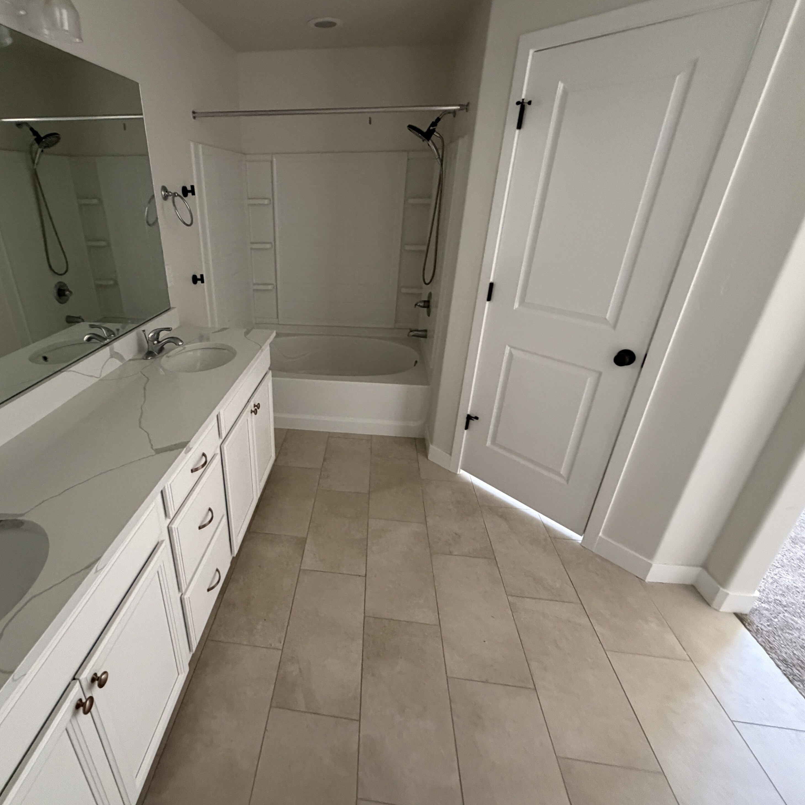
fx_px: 447
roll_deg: +0.1
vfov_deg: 84.0
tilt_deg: -25.4
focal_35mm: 17
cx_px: 313
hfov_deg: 82.7
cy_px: 398
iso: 640
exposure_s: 1/60
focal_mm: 2.22
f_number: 2.2
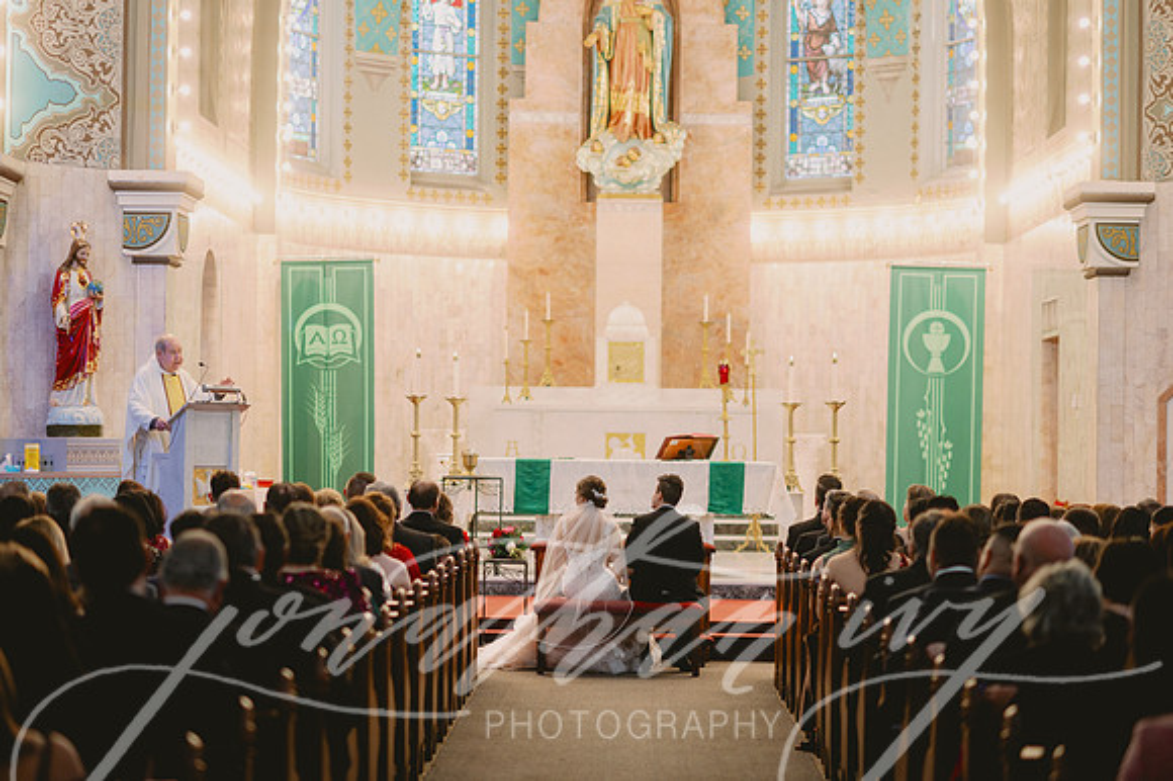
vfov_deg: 16.1
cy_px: 390
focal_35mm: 85
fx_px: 2768
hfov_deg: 23.9
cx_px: 586
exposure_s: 1/250
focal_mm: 85
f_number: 2
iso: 500
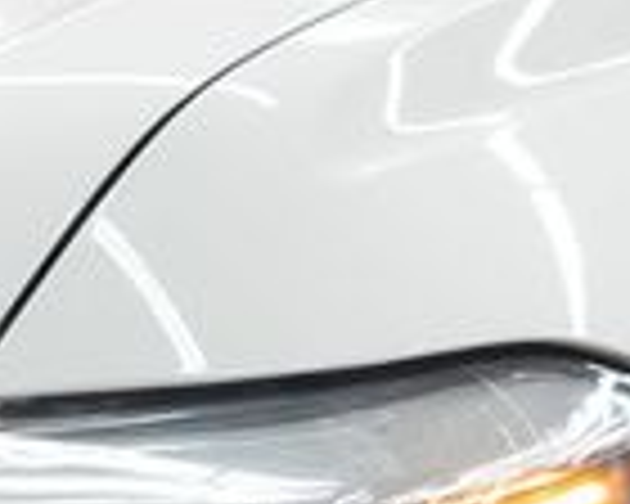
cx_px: -297
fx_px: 3356
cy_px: 772
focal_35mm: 180
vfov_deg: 8.4
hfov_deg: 10.4
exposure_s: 1/40
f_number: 3.5
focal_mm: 28
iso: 250
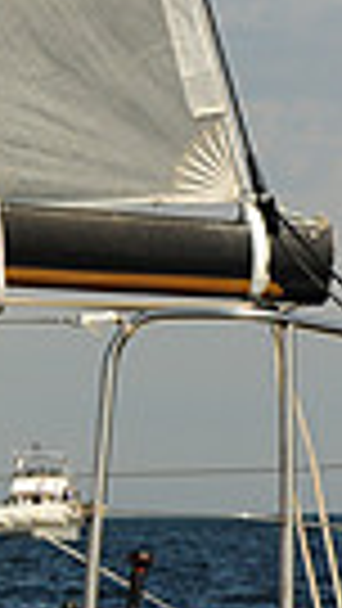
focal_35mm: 316
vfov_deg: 6.8
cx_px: -958
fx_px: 5091
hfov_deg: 3.7
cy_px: 495
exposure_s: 1/1250
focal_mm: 70
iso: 320
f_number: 9
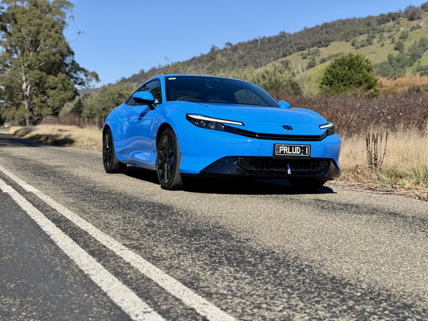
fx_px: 593
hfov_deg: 39.7
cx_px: 214
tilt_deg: -3.8
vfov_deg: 30.3
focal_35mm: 48
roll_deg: +1.4
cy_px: 160
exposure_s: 1/4329
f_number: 1.78
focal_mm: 6.76
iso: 64
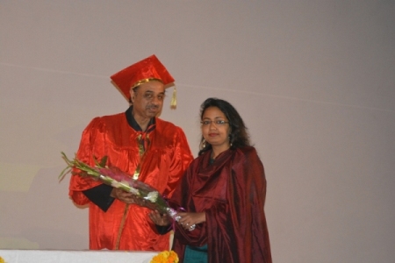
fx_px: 905
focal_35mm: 82
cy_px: 132
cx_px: 198
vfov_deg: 16.6
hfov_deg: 24.6
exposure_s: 1/60
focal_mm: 55
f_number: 5.6
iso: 3200
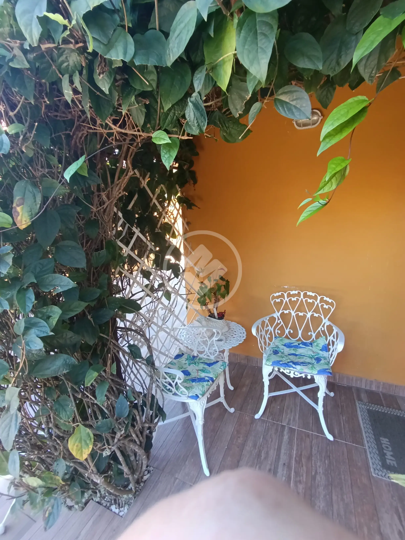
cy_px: 270
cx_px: 202
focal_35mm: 16
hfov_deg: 78.1
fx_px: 250
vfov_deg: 94.5
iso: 320
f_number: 2.2
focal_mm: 1.65
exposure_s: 1/60
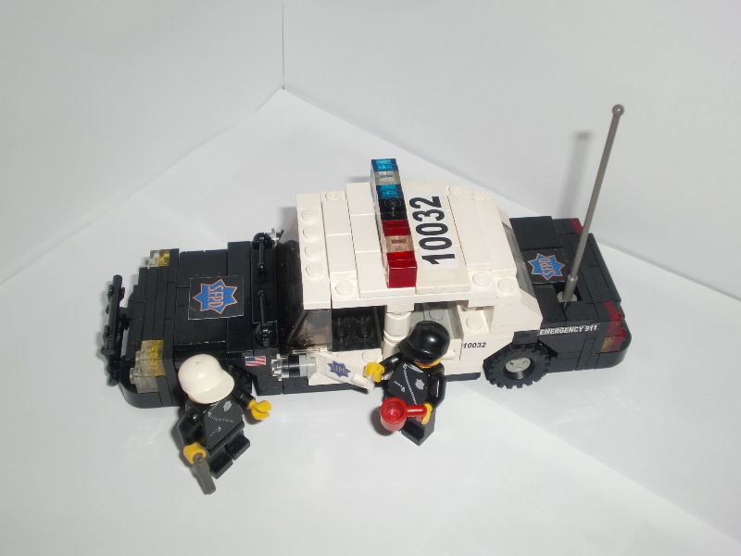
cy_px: 278
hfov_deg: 47.9
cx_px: 370
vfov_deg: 36.8
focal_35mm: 39
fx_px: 835
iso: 64
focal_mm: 6.51
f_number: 3.1
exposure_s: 1/60
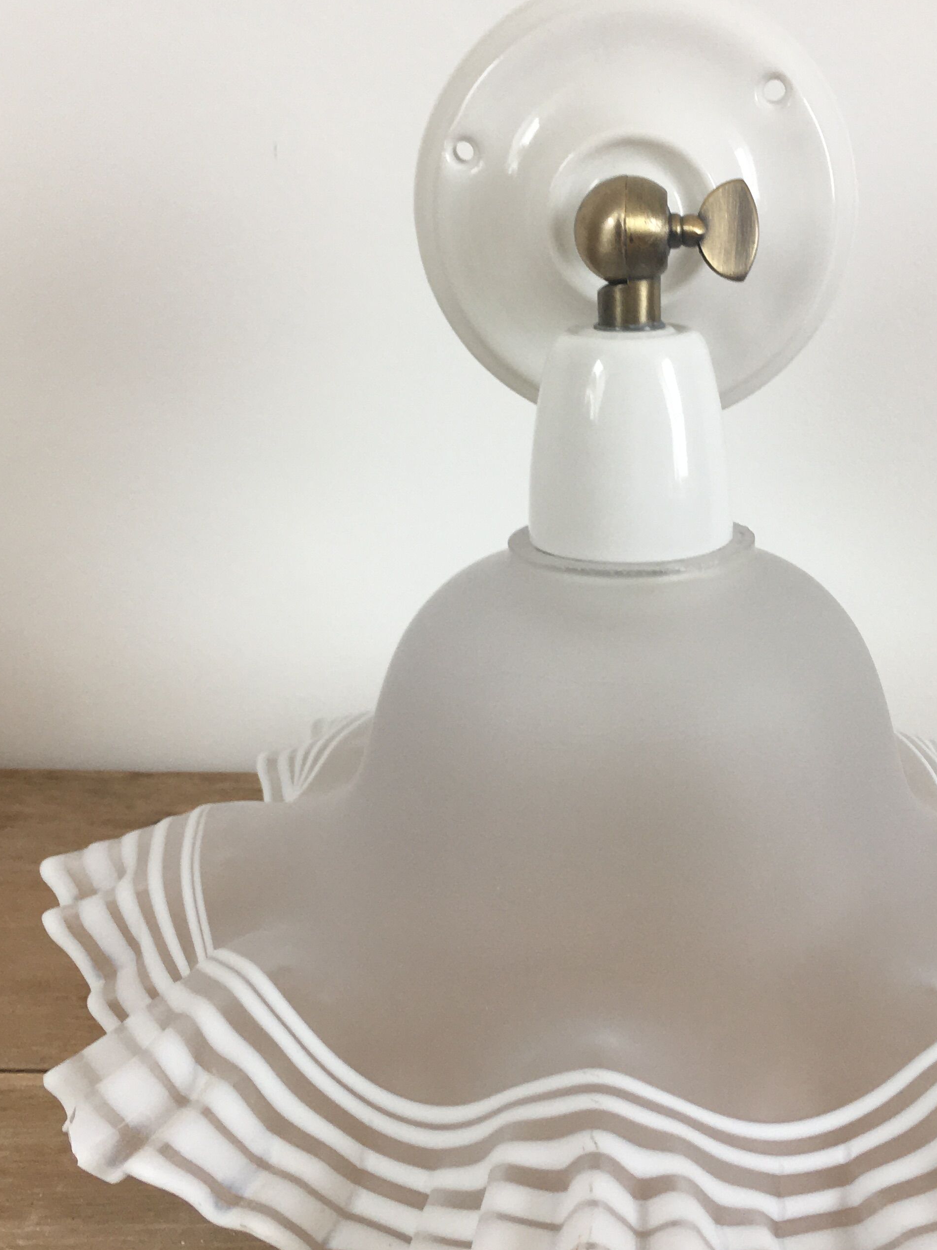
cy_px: 586
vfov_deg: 41.2
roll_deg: -3.2
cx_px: 622
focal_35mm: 46
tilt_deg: -15.0
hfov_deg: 31.3
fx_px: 1660
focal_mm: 4.15
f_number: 2.2
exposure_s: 1/50
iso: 32
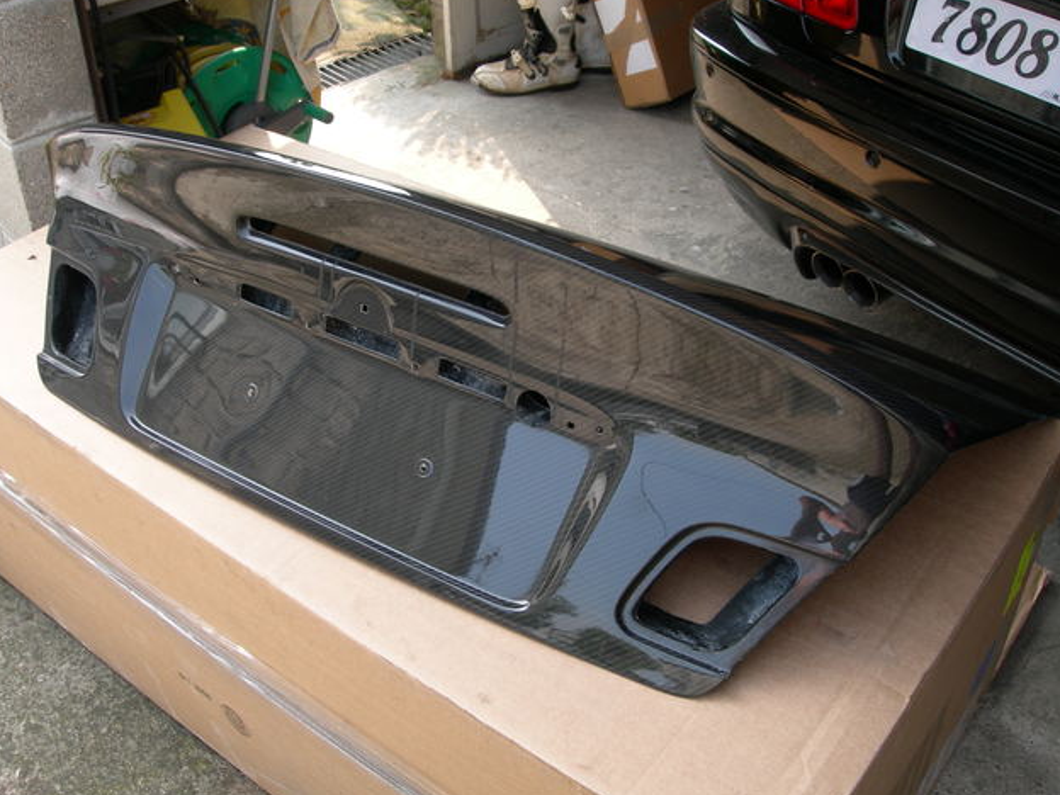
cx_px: 530
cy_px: 396
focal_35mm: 39
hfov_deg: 47.9
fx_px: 1194
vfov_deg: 36.8
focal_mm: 7.8
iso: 50
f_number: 4.8
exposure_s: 1/83.8
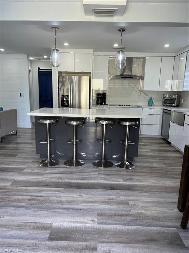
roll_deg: -0.8
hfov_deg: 53.1
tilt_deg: -11.4
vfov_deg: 67.3
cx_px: 94
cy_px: 126
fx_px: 189
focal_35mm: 26
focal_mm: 5.7
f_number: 1.5
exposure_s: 1/146
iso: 50
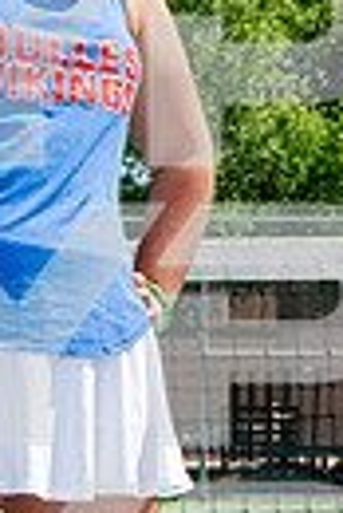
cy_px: 328
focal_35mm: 145
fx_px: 2067
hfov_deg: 9.5
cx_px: 110
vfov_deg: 14.1
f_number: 7.1
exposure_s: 1/400
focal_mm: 42
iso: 125
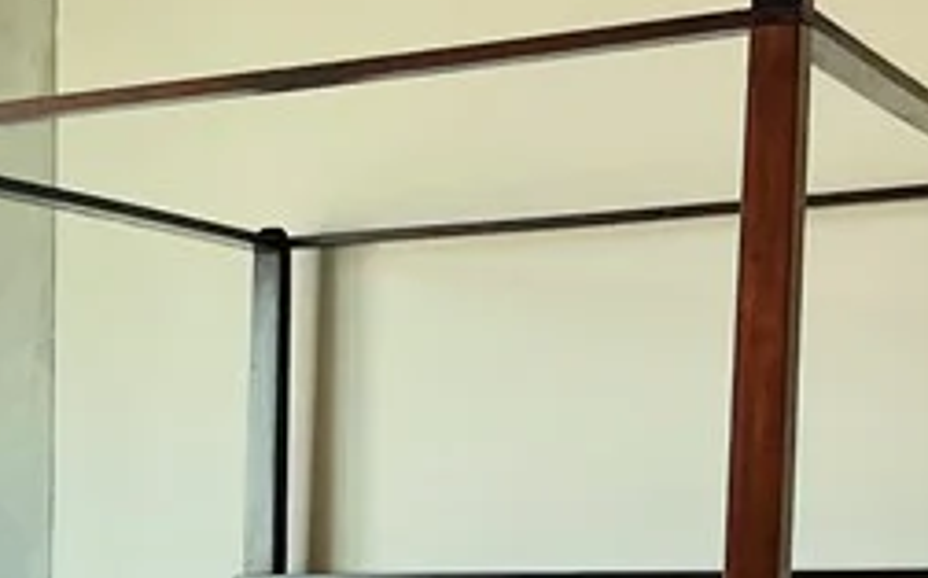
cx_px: -475
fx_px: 2830
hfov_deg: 16.8
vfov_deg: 11.1
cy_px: 913
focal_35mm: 112
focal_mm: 5.1
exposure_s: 1/120
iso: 100
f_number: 1.6
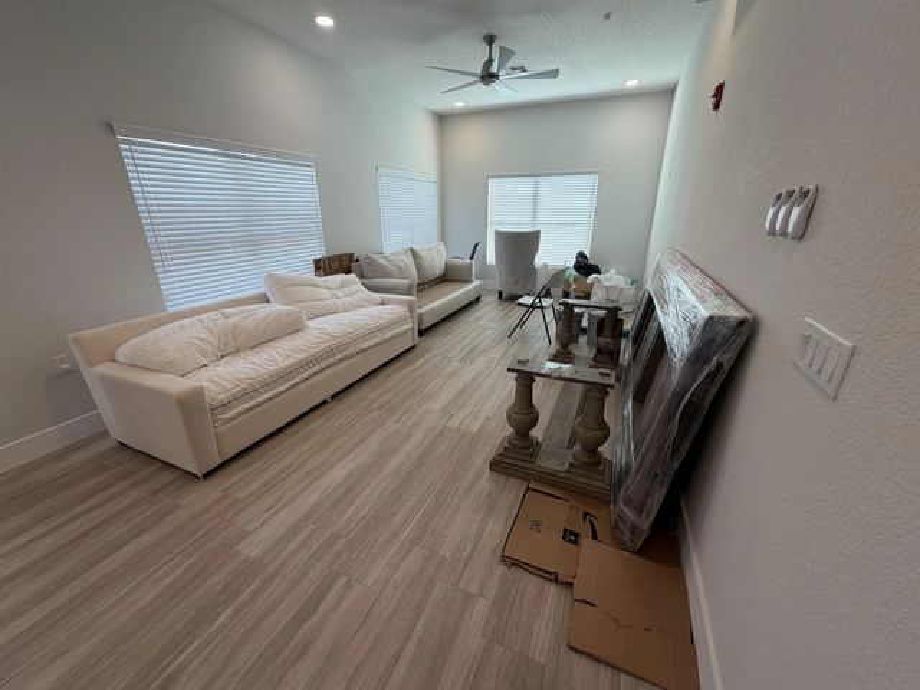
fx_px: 372
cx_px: 460
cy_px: 345
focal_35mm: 14
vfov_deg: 85.7
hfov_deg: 102.1
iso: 80
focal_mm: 2.22
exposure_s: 1/120
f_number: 2.2
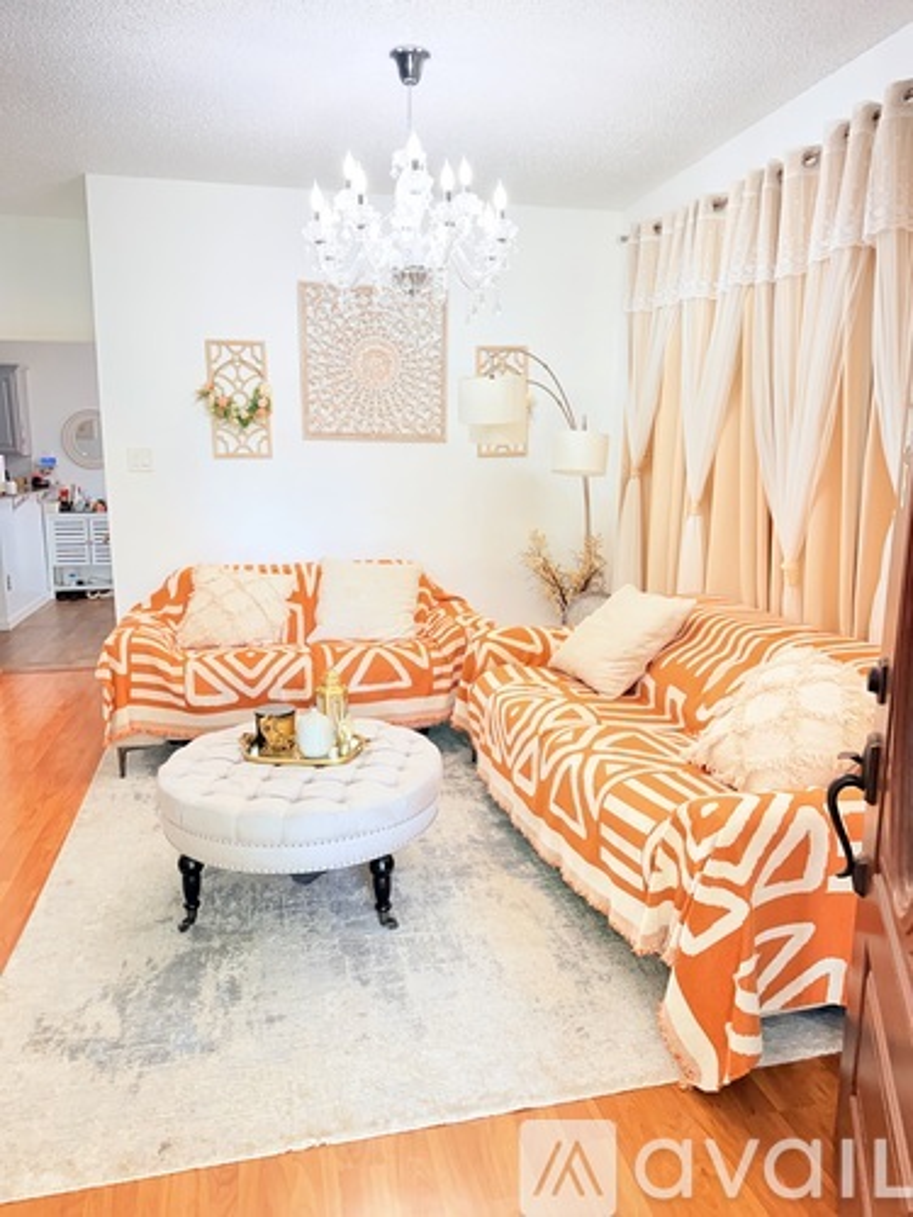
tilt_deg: -10.1
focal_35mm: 24
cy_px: 608
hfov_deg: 56.8
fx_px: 844
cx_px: 456
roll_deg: +0.2
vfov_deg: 71.6
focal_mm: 6.76
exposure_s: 1/120
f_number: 1.78
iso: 320
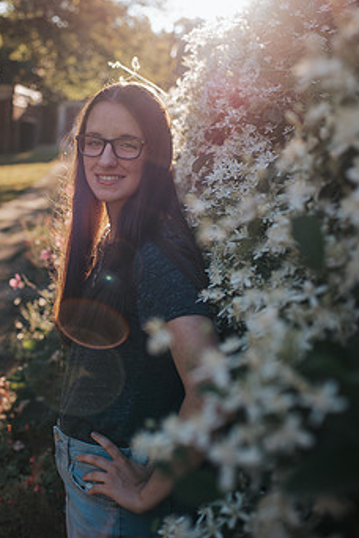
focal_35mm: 46
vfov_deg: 42.3
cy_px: 193
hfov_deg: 29.2
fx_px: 688
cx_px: 140
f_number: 2.8
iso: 100
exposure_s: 1/500
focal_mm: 35
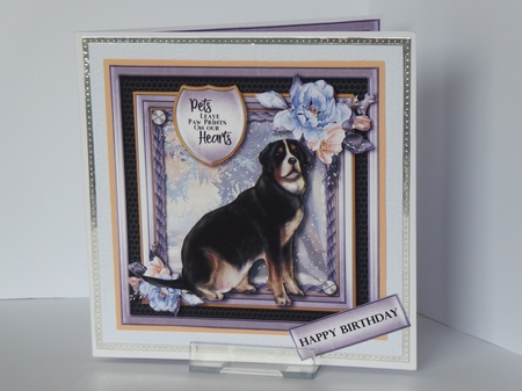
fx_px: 1372
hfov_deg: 21.5
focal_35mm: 91
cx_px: 261
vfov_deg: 16.2
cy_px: 196
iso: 250
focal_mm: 15
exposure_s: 1/60
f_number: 4.8
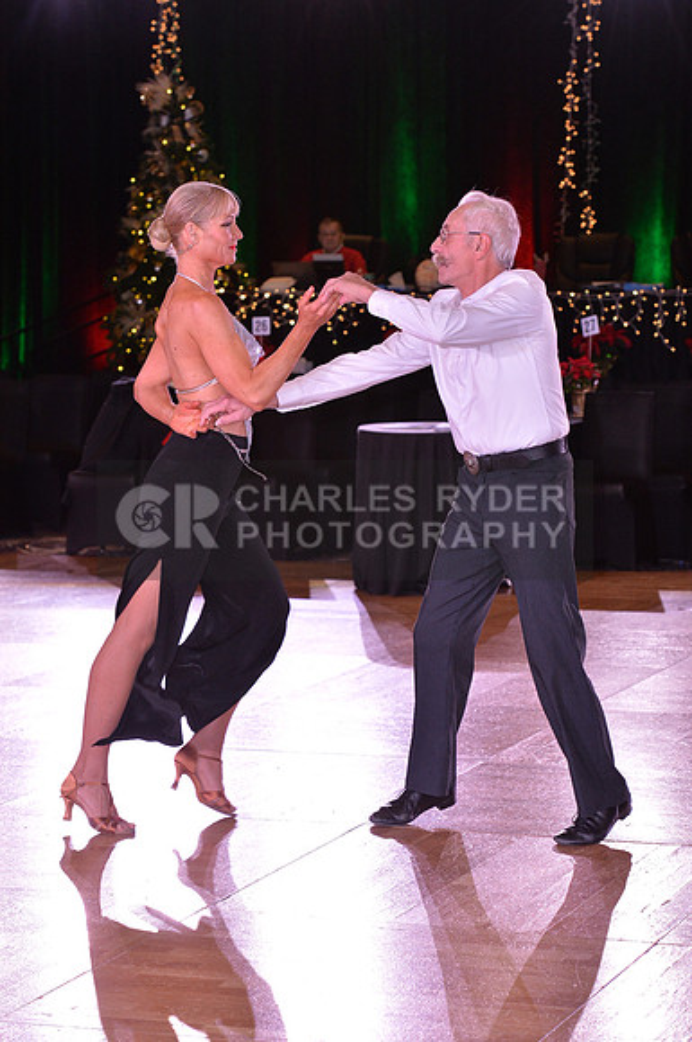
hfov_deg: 12.4
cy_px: 521
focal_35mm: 110
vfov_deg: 18.6
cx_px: 346
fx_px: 3181
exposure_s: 1/250
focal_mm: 110
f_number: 6.3
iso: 2000
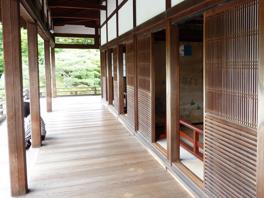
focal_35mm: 34
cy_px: 85
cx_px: 172
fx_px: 259
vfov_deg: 41.7
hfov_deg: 53.1
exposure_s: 1/30
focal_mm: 4.1
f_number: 3.3
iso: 125
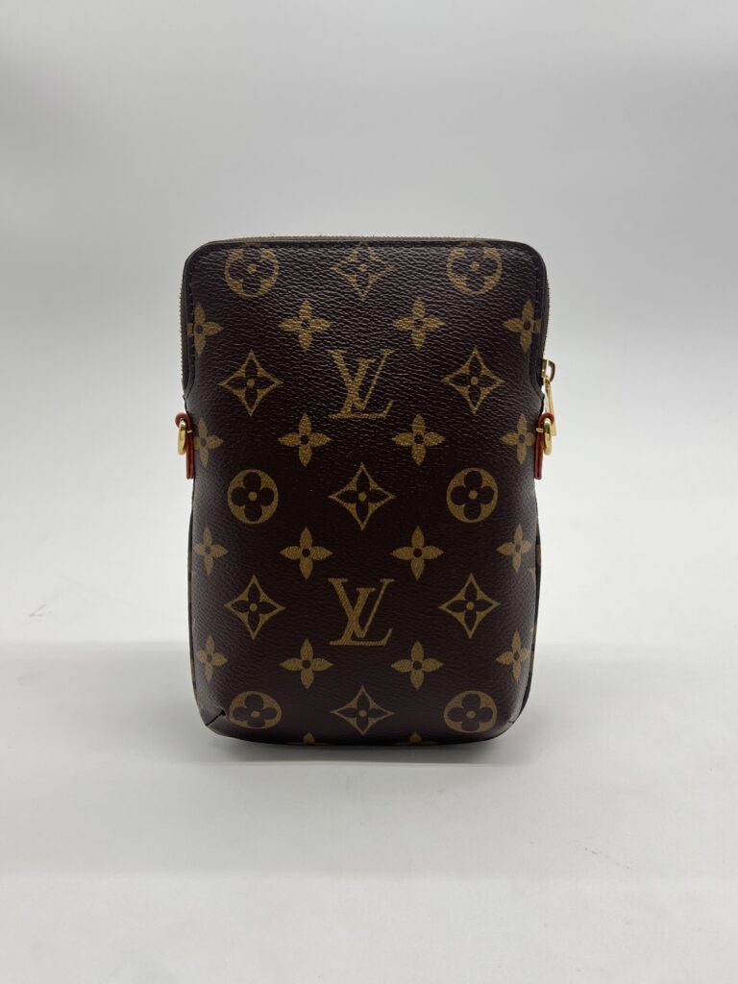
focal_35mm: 26
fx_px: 739
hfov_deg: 53.1
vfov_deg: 67.3
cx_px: 369
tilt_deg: -14.6
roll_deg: +1.3
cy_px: 492
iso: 32
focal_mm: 5.7
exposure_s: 1/128
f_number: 1.5
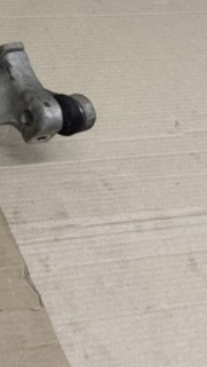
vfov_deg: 27.9
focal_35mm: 73
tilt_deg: -46.9
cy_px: 38
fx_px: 712
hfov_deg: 12.8
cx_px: -290
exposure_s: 1/100
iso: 160
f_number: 1.78
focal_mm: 6.76
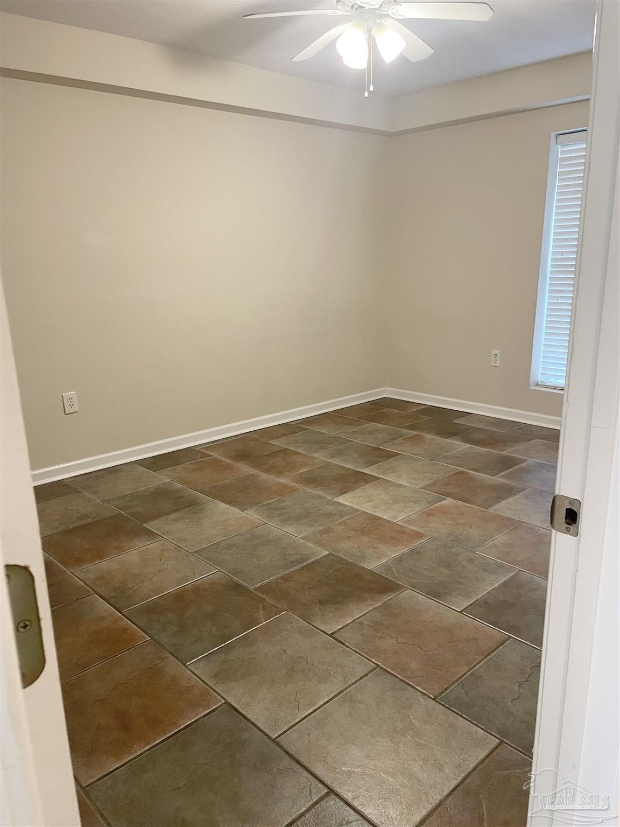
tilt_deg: -14.9
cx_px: 310
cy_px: 414
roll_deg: +2.3
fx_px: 621
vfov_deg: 67.3
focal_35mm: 26
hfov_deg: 53.1
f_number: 1.6
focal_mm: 4.2
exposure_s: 1/60
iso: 200
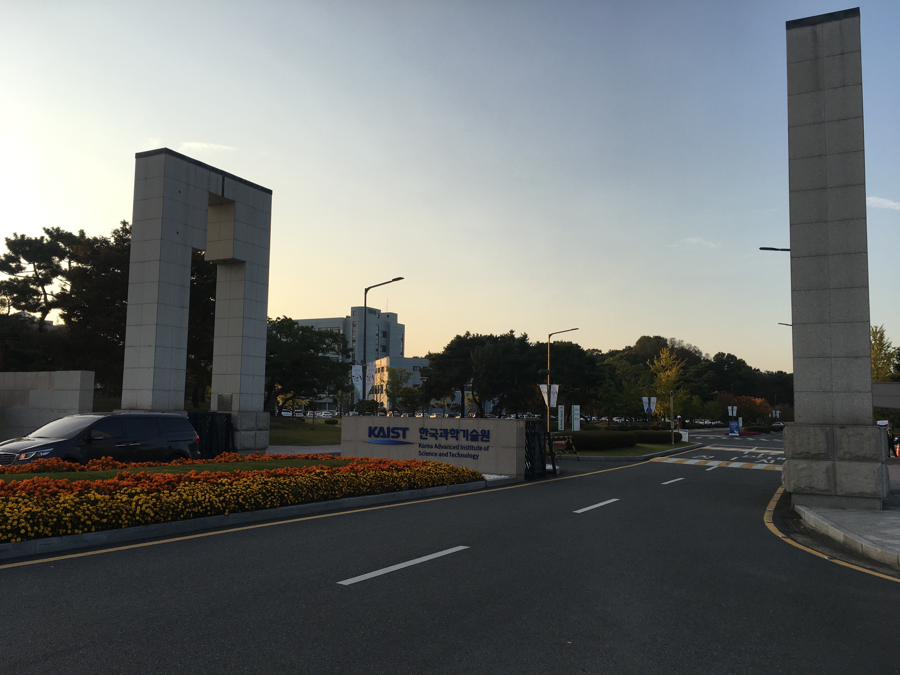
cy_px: 338
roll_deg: -1.0
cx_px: 450
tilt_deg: +6.3
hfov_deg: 61.7
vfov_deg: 48.2
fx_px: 754
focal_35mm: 29
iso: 25
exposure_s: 1/725
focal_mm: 4.15
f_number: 2.2
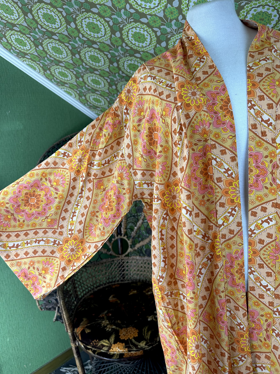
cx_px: 140
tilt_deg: -7.9
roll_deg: +4.6
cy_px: 187
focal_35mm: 24
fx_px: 259
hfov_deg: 56.8
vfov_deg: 71.6
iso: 125
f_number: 1.78
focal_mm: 6.86
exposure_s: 1/100
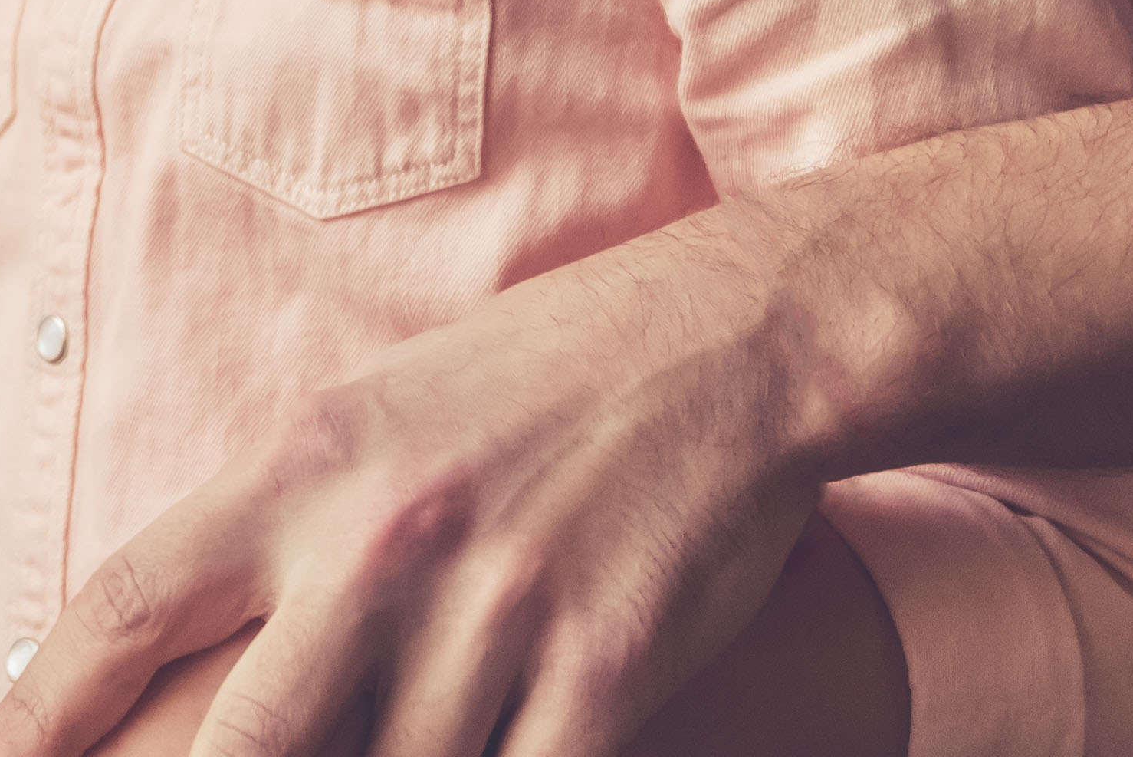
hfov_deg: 8.5
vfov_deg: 5.7
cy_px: -317
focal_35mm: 239
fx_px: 7525
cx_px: -422
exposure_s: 1/125
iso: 1000
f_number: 2.8
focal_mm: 48
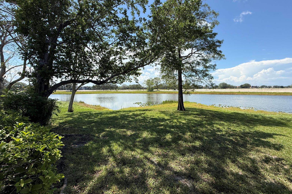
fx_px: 122
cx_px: 148
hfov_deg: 100.4
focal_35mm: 15
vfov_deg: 77.2
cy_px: 91
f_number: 2.2
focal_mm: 2.22
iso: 50
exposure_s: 1/1848
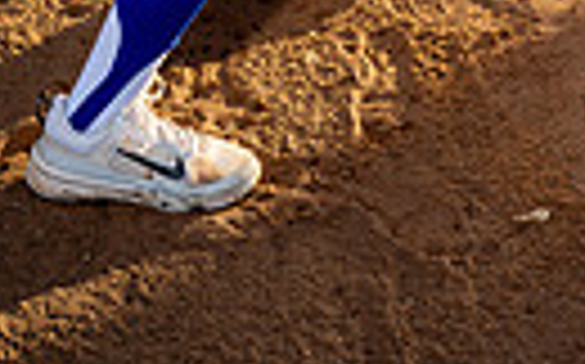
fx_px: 1625
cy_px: -598
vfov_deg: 10.4
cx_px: 459
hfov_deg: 20.2
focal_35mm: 102
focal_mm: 29
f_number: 4
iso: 100
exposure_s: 1/250
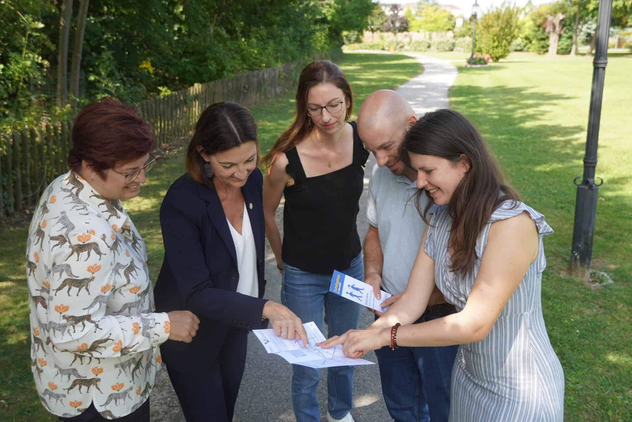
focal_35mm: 36
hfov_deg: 53.1
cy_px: 211
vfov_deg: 36.9
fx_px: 632
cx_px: 316
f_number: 4
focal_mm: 24
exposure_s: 1/160
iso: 100
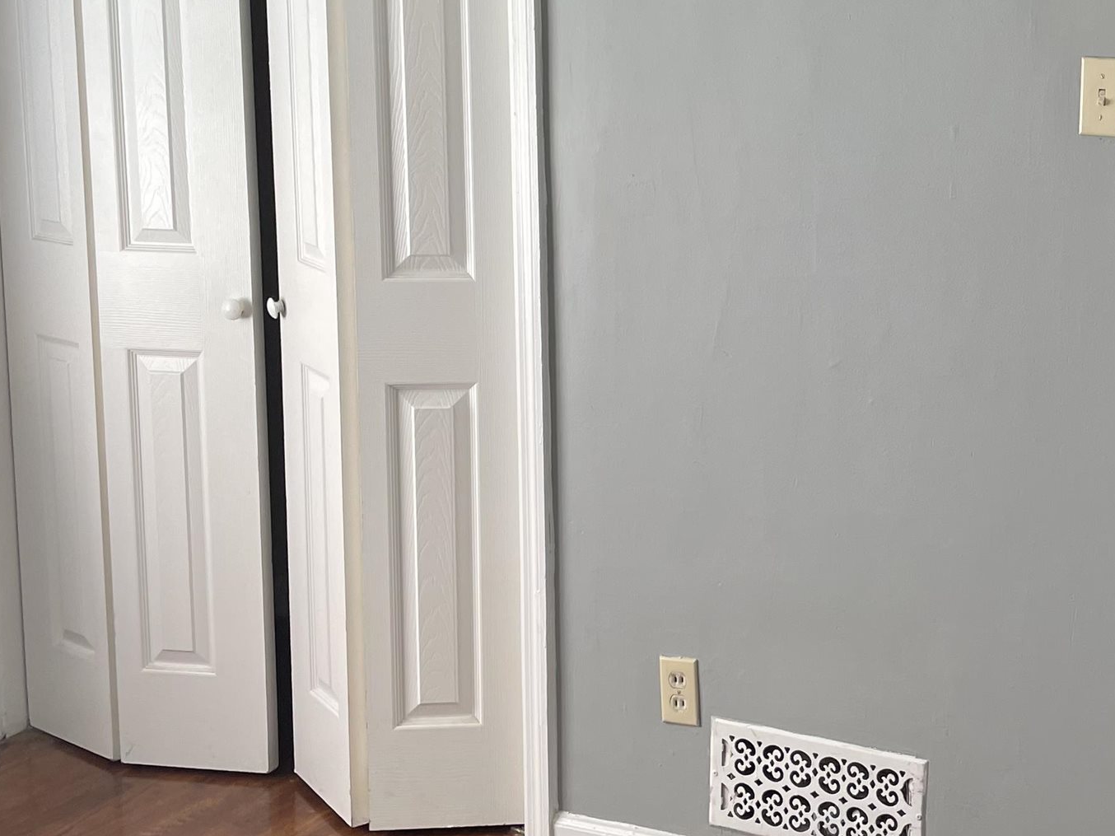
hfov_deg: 30.9
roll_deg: -0.5
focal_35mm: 59
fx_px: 1900
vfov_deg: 24.6
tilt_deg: -9.4
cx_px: 1048
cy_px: 257
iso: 50
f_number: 1.6
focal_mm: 4.2
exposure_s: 1/121
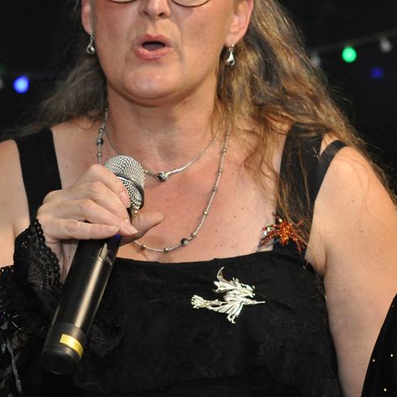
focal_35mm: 174
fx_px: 2258
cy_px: 106
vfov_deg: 10.0
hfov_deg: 10.0
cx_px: 391
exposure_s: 1/60
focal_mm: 50
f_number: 4
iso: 1600
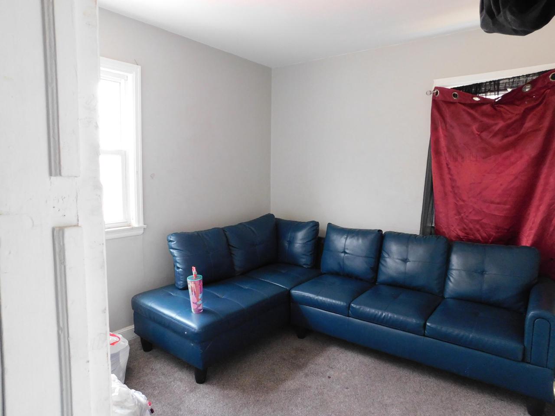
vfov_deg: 58.9
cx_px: 278
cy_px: 208
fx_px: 369
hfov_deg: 73.9
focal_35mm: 23
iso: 400
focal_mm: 4
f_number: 3
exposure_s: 1/25
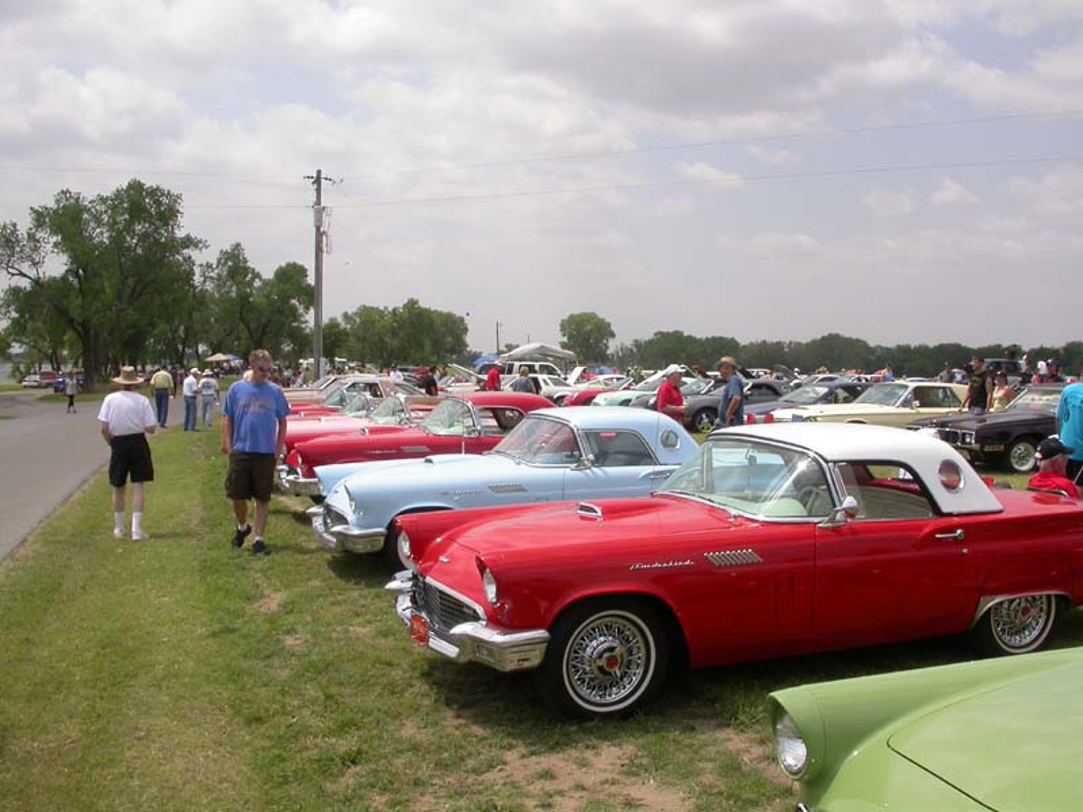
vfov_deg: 37.7
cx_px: 542
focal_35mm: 38
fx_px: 1189
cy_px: 406
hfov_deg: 49.0
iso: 100
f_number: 7.5
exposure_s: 1/427
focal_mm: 7.85
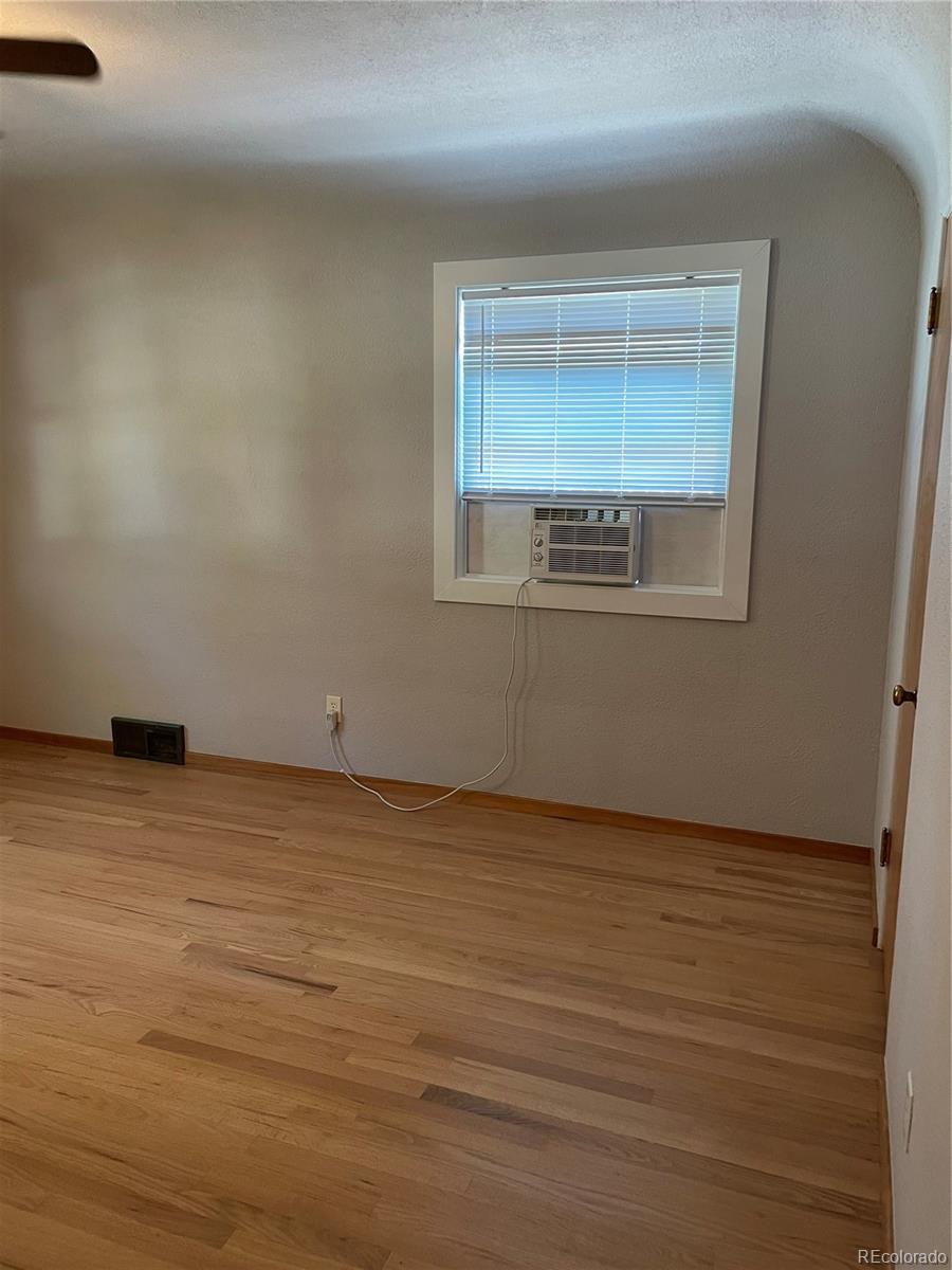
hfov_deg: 53.1
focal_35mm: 26
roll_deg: +0.8
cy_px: 635
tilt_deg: -9.3
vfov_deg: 67.3
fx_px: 953
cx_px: 476
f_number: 1.6
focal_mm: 4.2
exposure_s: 1/60
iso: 200
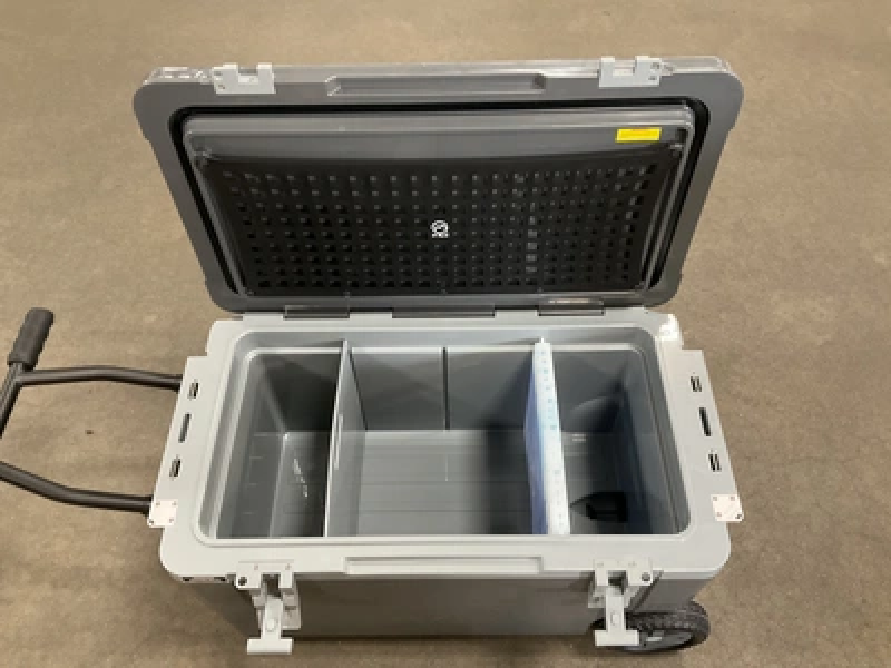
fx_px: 746
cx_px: 446
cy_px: 334
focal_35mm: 29
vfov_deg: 48.2
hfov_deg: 61.7
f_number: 1.8
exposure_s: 1/40
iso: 320
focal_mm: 3
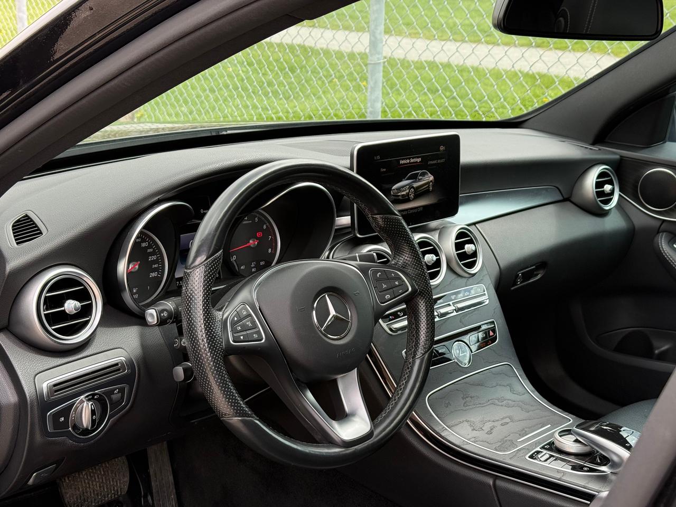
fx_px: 937
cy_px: 254
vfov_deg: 30.3
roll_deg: -1.3
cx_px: 338
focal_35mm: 48
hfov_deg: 39.7
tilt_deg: -16.5
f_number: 1.78
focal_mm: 6.76
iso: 64
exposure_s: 1/422
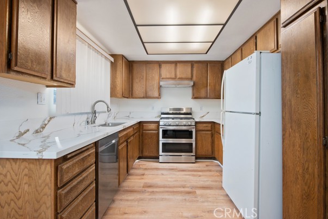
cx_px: 166
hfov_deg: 86.9
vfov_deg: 64.6
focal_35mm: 19
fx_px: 173
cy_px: 105
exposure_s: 1/200
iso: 400
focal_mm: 18
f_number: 7.1
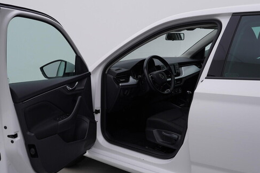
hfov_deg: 47.4
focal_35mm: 41
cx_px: 129
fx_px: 296
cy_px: 96
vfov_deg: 32.6
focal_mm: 24
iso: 125
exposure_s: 1/100
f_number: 4.5
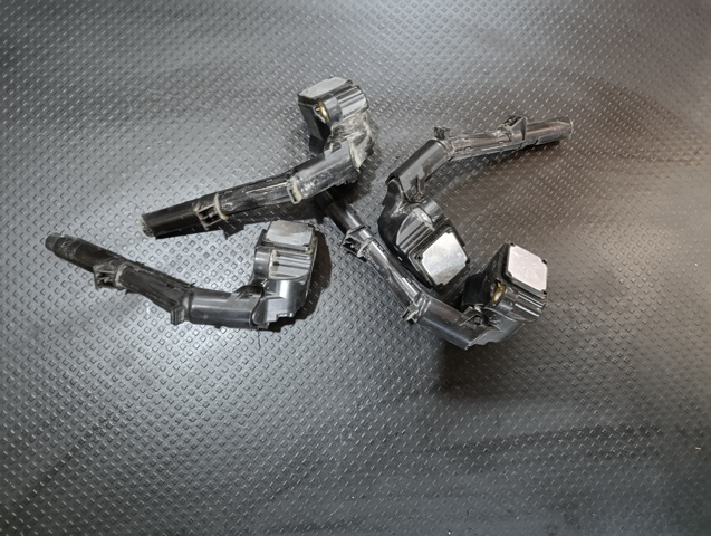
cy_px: 268
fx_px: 473
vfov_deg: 59.0
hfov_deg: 73.8
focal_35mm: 23
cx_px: 356
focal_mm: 6.11
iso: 2500
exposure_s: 1/25
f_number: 1.7
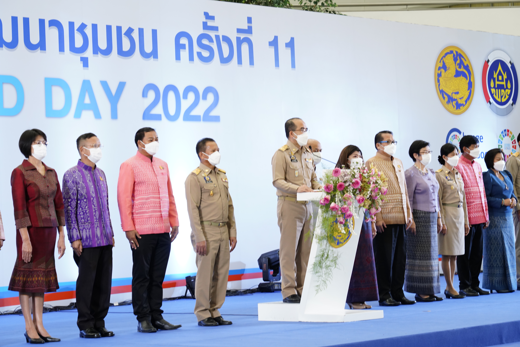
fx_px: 1517
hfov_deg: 19.5
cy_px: 174
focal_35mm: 105
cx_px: 260
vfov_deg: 13.0
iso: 1600
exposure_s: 1/80
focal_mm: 105
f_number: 7.1
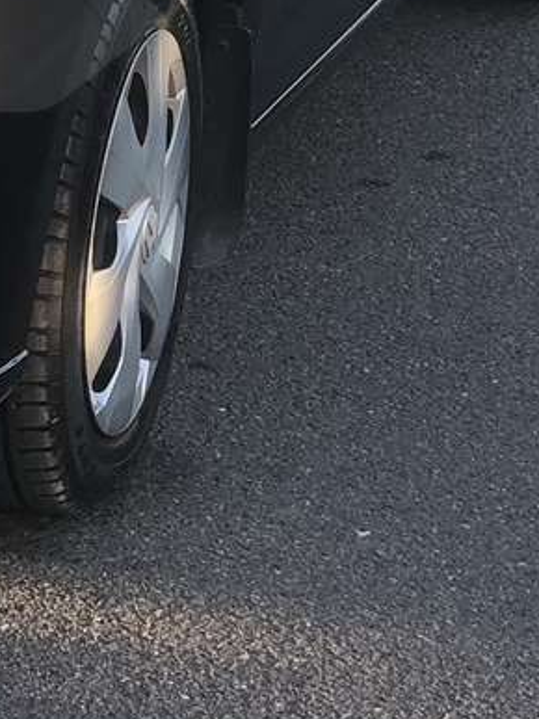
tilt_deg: -10.8
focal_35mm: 215
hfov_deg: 6.7
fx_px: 4466
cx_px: -452
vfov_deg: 9.1
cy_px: -89
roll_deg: -3.7
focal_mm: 6
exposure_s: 1/120
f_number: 2.4
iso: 25
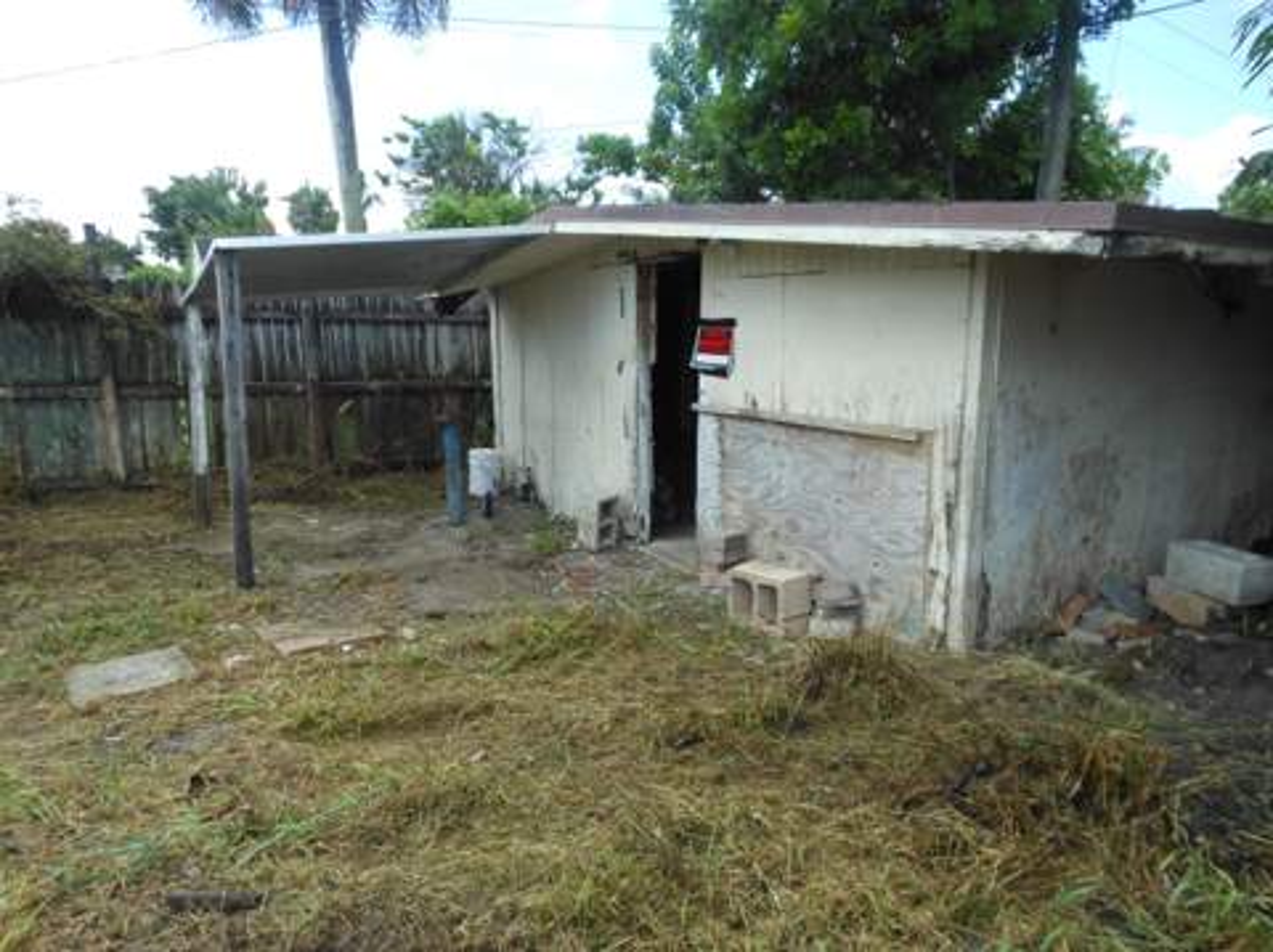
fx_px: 918
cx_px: 636
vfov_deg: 54.8
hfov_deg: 69.4
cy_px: 476
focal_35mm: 25
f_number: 3.2
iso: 80
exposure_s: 1/320
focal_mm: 4.5
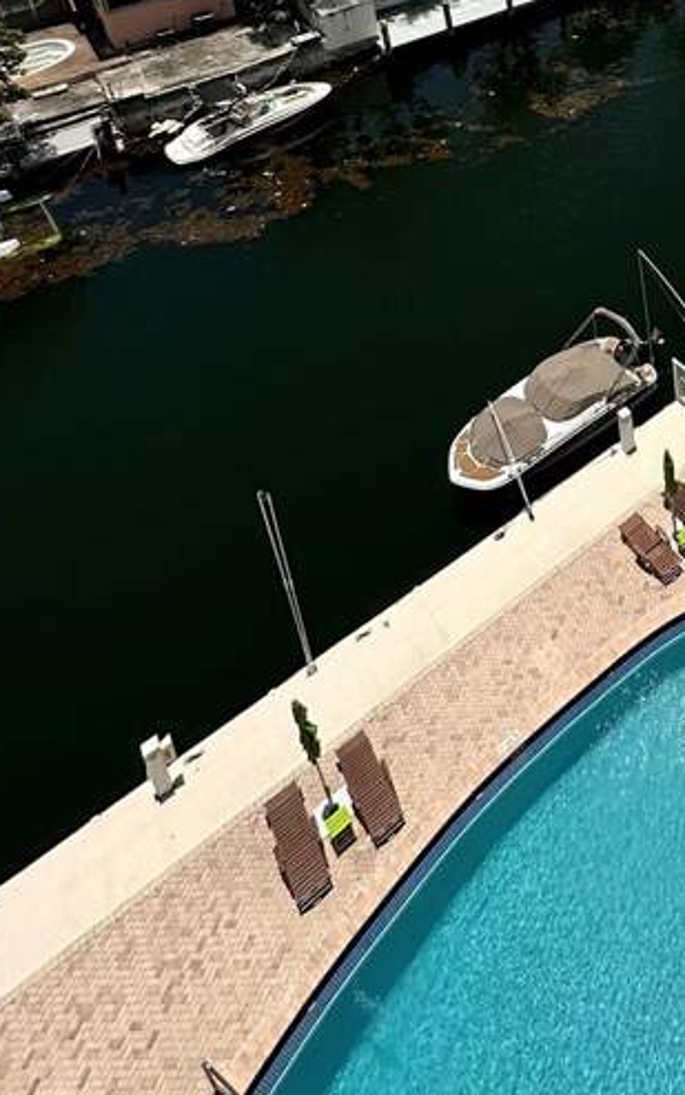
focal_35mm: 32
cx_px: 749
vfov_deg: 46.0
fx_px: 955
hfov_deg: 34.3
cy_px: -84
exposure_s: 1/2817
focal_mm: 2.22
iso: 50
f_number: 2.2
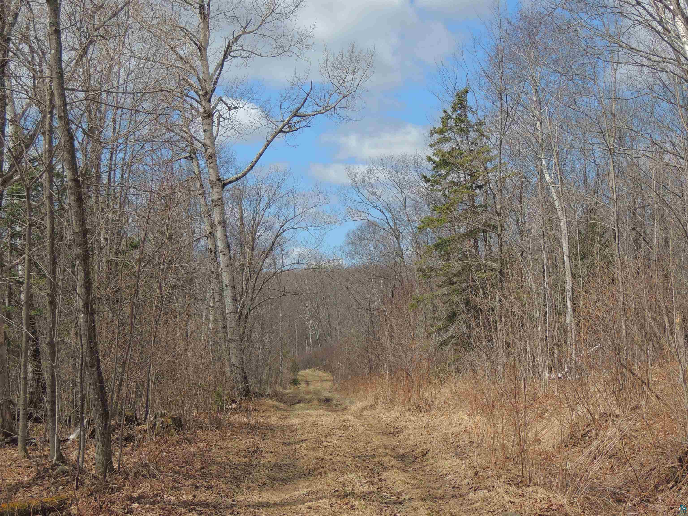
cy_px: 258
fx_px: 1193
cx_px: 344
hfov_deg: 32.2
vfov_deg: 24.4
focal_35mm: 60
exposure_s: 1/800
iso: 100
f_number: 3.7
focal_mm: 10.7
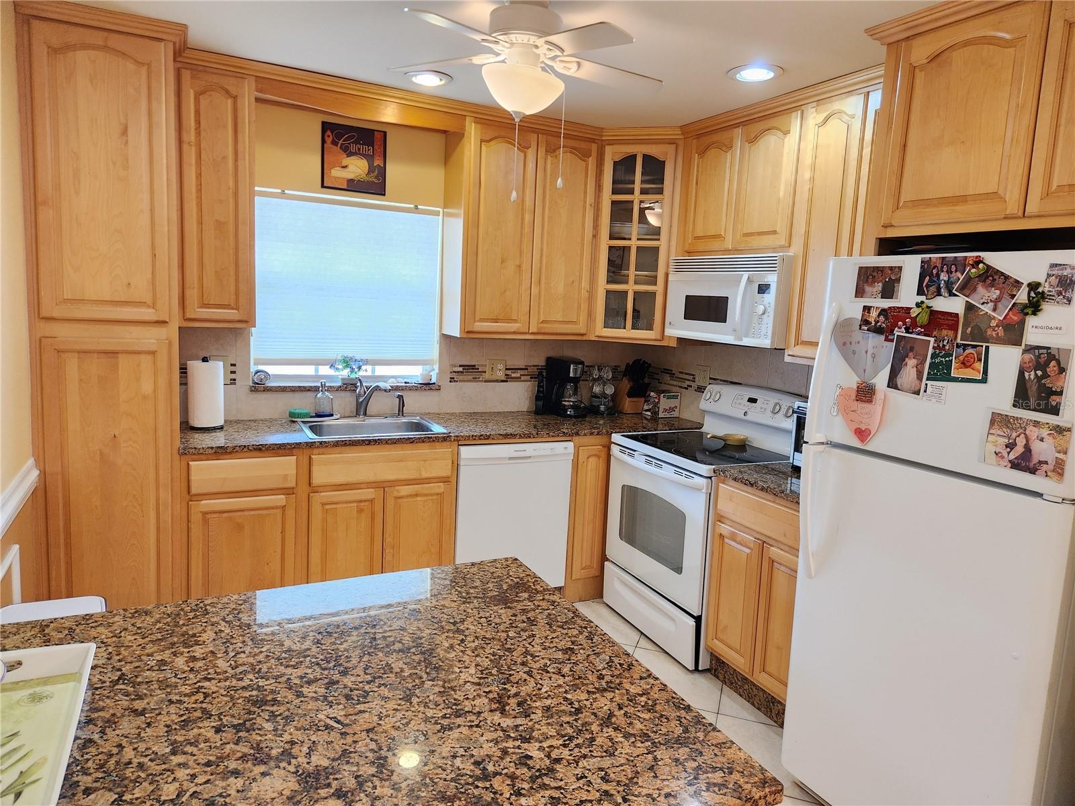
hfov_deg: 73.9
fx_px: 714
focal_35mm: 23
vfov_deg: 58.9
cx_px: 538
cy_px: 403
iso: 250
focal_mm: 5.4
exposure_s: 1/120
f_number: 1.8
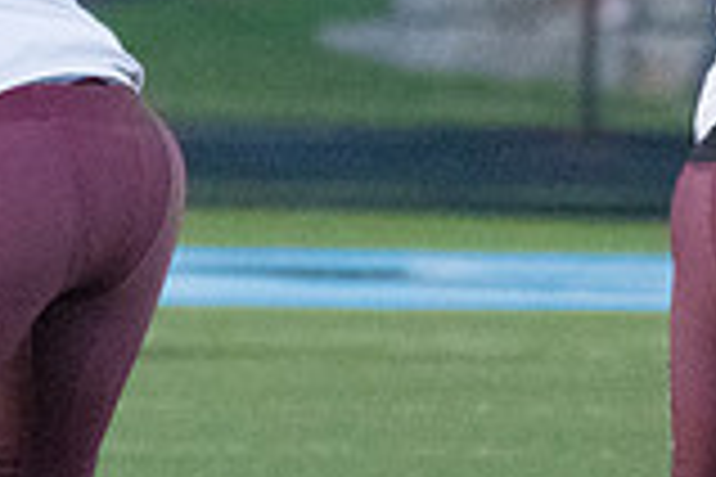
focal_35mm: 1747
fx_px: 34743
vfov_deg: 0.8
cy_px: 112
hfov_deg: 1.2
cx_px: -518
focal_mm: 320
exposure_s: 1/2000
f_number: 5.6
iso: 6400
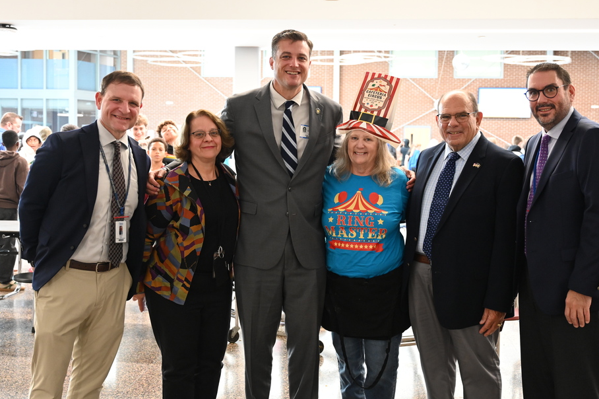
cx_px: 301
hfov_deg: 44.5
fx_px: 732
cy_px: 186
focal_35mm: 44
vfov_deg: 30.5
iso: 3200
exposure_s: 1/100
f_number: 4
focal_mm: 39
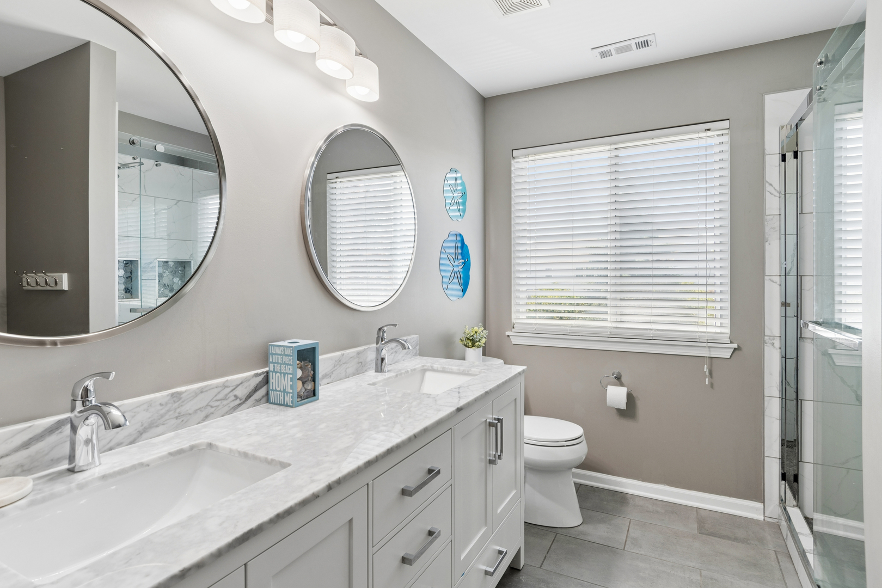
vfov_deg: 67.4
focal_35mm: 18
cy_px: 294
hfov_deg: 90.0
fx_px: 441
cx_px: 441
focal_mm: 12
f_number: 8
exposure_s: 1/20
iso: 250
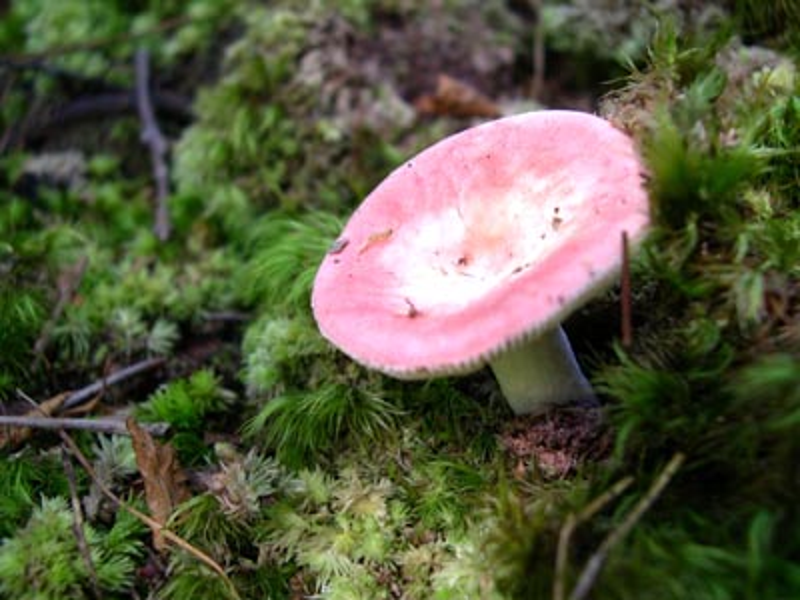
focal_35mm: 38
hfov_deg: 49.0
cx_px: 400
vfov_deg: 37.7
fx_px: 878
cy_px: 300
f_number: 2.8
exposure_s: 1/67.7
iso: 100
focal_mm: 8
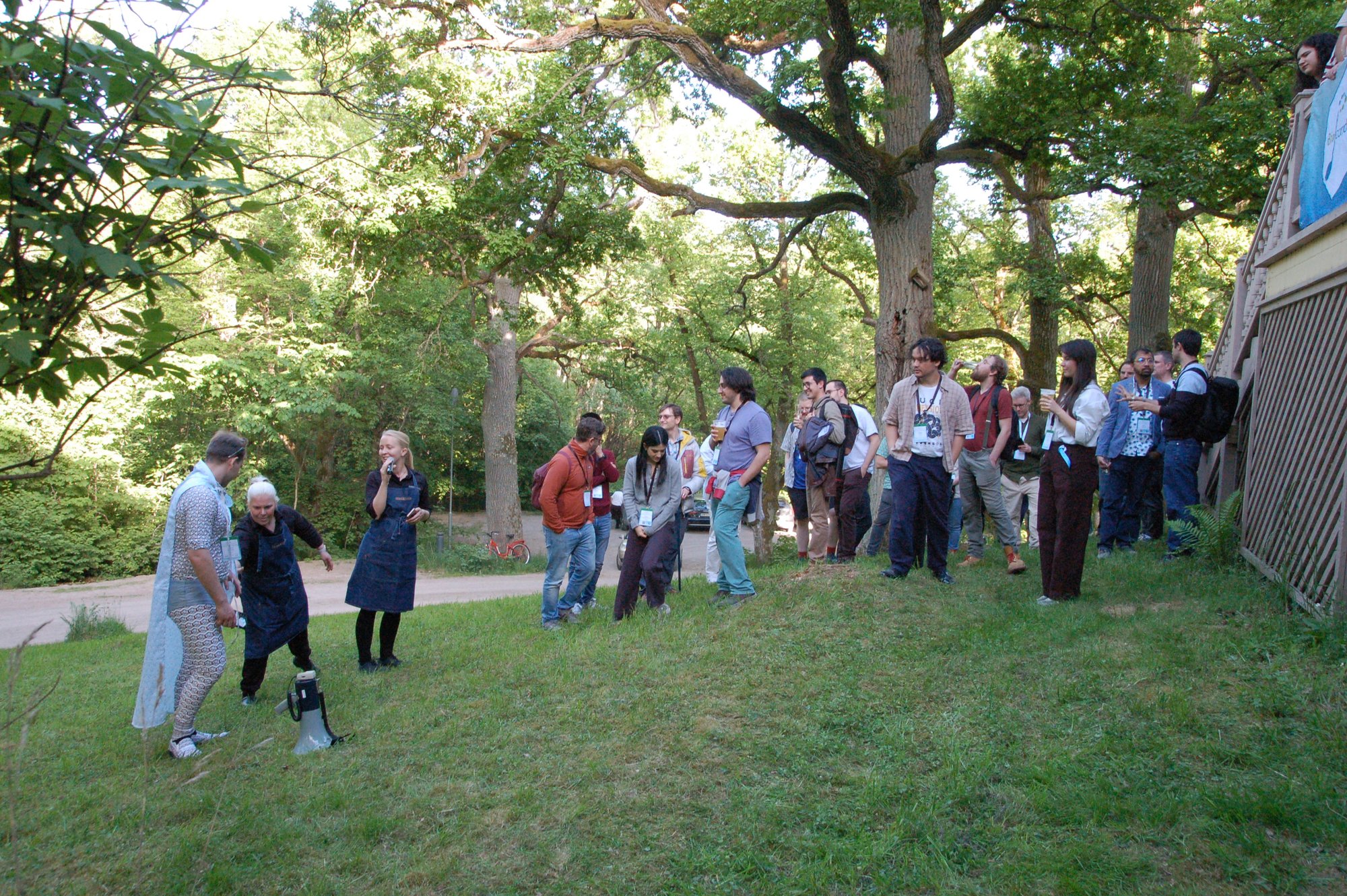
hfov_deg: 70.5
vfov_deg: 50.3
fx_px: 953
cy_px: 448
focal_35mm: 26
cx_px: 674
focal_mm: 17
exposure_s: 1/125
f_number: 9
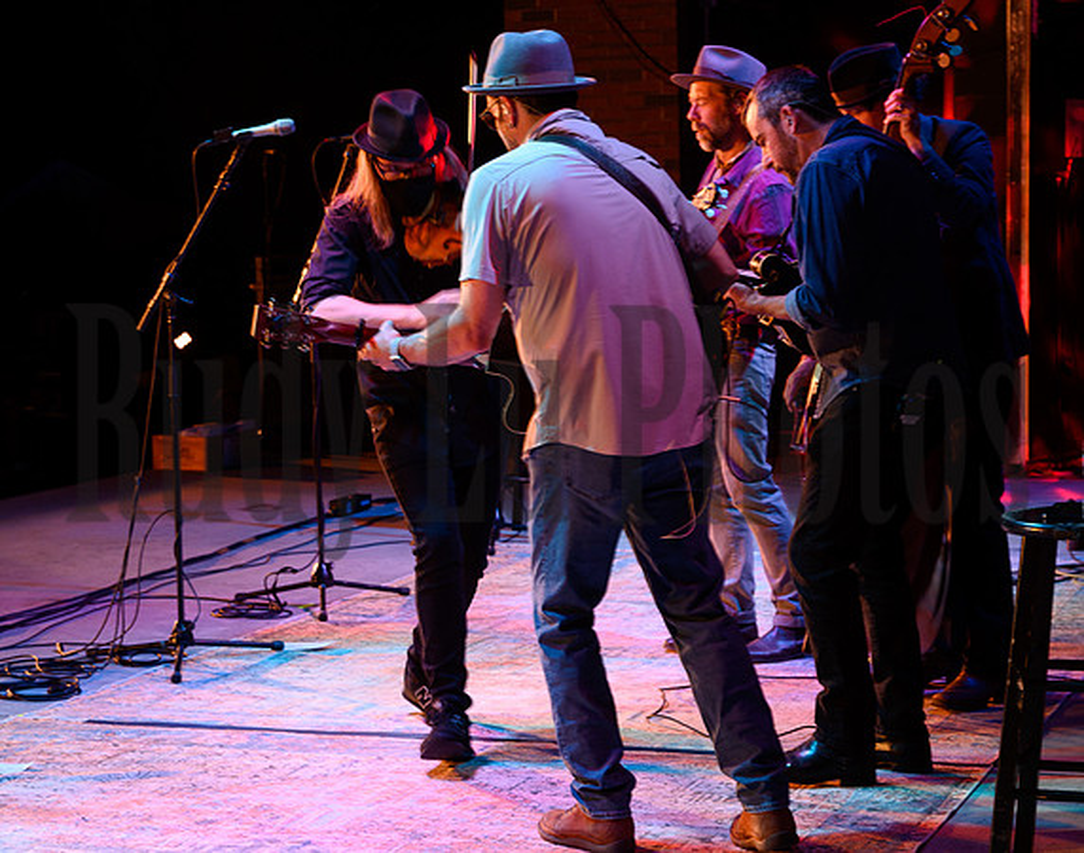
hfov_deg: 23.6
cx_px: 623
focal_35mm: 81
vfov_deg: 18.7
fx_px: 2590
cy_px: 409
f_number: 8
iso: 1600
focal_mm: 70
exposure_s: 1/40
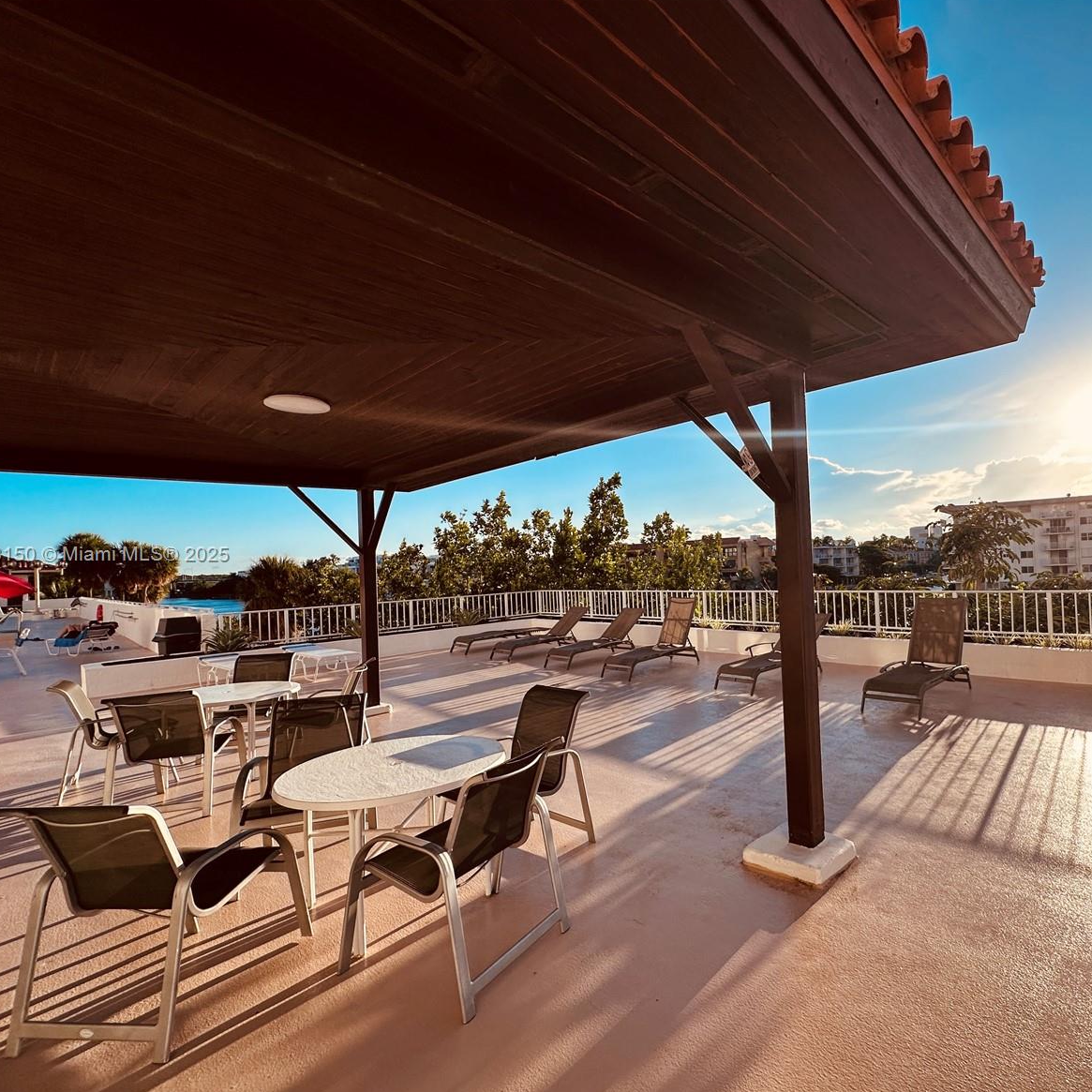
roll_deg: +1.1
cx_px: 679
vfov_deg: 84.0
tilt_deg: -0.7
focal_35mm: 17
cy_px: 556
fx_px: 607
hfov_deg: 82.5
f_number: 2.2
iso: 50
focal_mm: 2.22
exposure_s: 1/1689
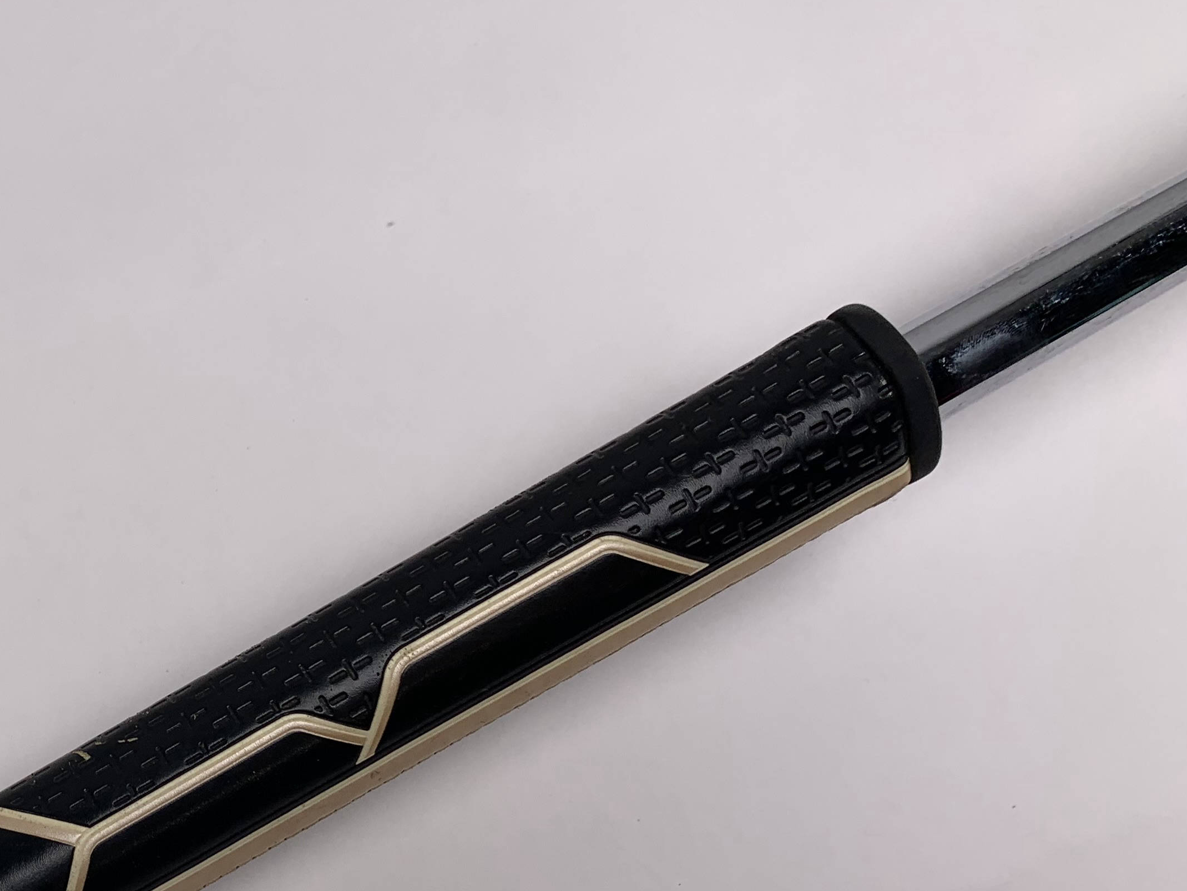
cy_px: 735
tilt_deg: -76.6
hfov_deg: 36.4
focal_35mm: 49
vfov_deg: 28.9
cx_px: 112
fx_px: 1681
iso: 25
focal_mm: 4.25
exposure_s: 1/342
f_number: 1.8
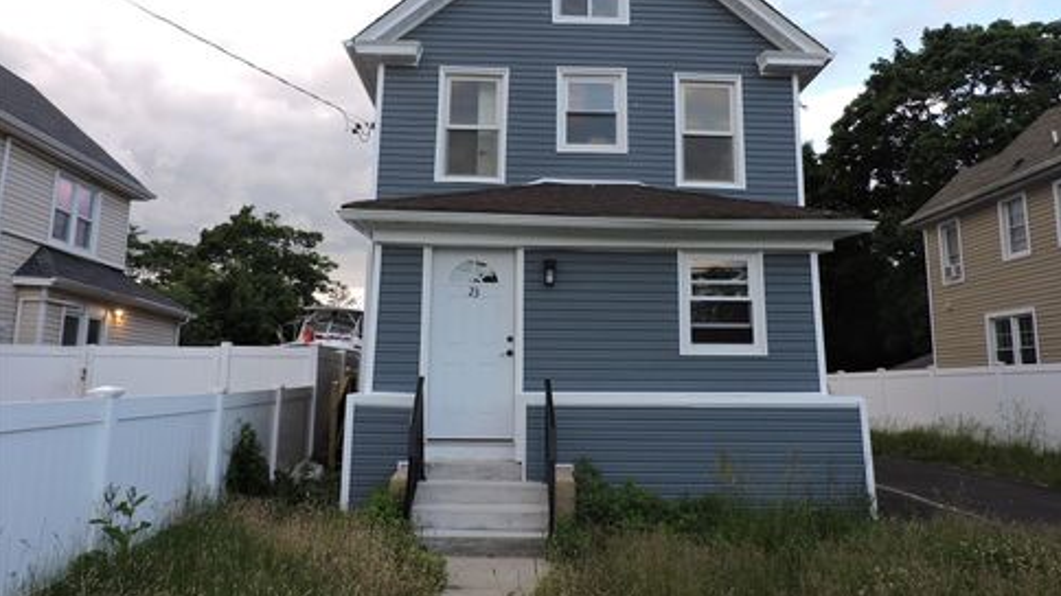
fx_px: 759
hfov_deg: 69.9
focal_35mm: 27
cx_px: 544
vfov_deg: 42.7
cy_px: 244
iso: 100
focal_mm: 4.3
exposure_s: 1/200
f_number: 3
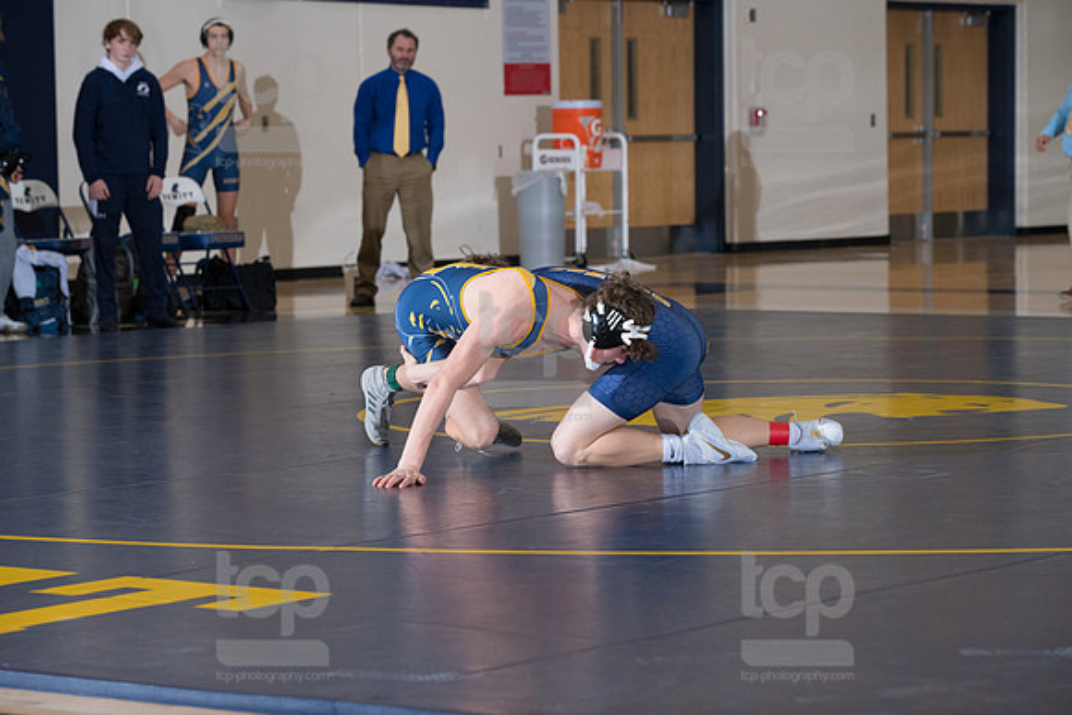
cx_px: 536
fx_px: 3634
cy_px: 358
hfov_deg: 16.8
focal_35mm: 122
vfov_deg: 11.2
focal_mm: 122
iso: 1250
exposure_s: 1/250
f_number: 5.6
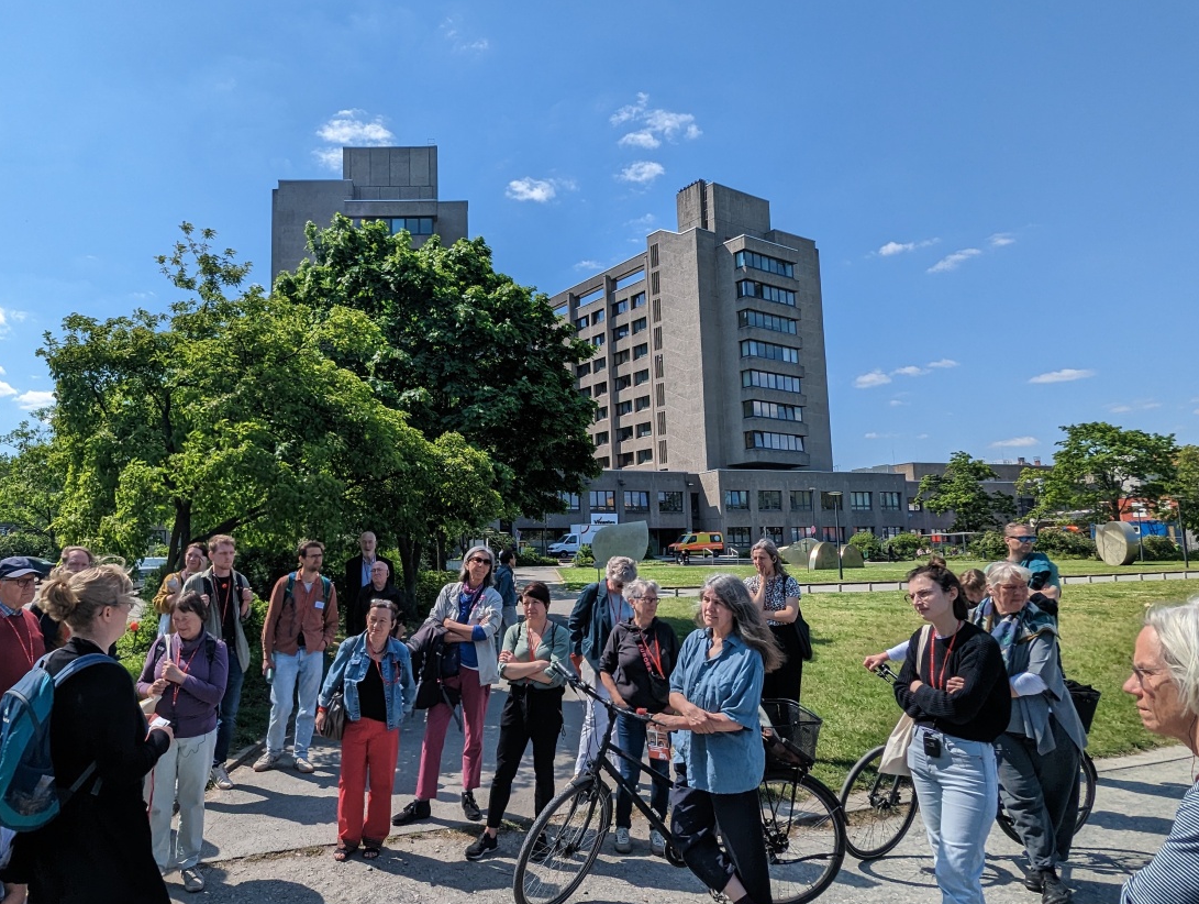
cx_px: 448
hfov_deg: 75.0
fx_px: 763
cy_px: 479
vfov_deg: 61.2
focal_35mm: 22
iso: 53
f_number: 2.2
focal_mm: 2.35
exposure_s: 1/1862
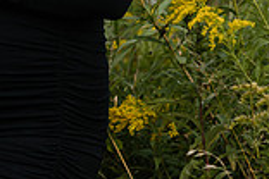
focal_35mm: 316
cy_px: -81
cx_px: -67
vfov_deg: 4.3
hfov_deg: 6.5
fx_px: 2361
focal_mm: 85
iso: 200
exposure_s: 1/640
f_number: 2.8
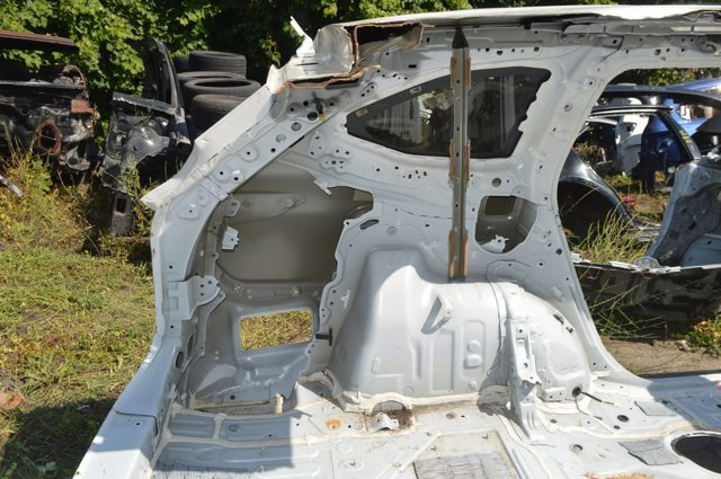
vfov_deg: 43.5
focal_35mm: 30
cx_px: 360
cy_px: 240
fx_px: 600
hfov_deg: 62.0
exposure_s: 1/200
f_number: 10
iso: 100
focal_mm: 20
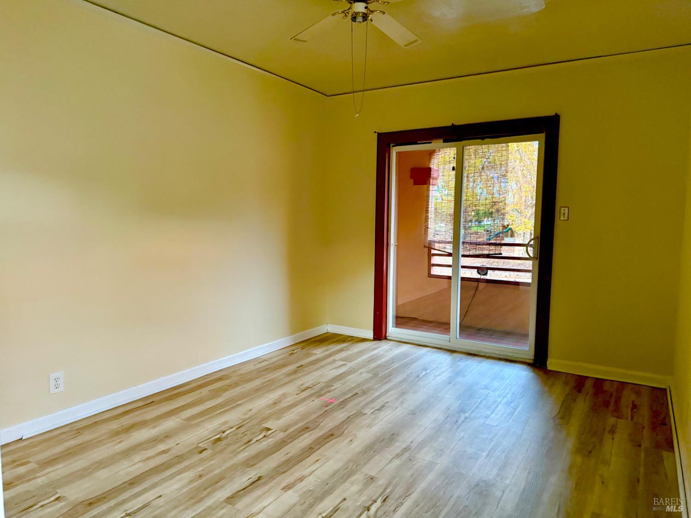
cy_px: 259
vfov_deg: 56.8
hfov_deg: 71.6
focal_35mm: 24
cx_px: 346
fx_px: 479
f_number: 1.78
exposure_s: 1/42
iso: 800
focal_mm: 6.76
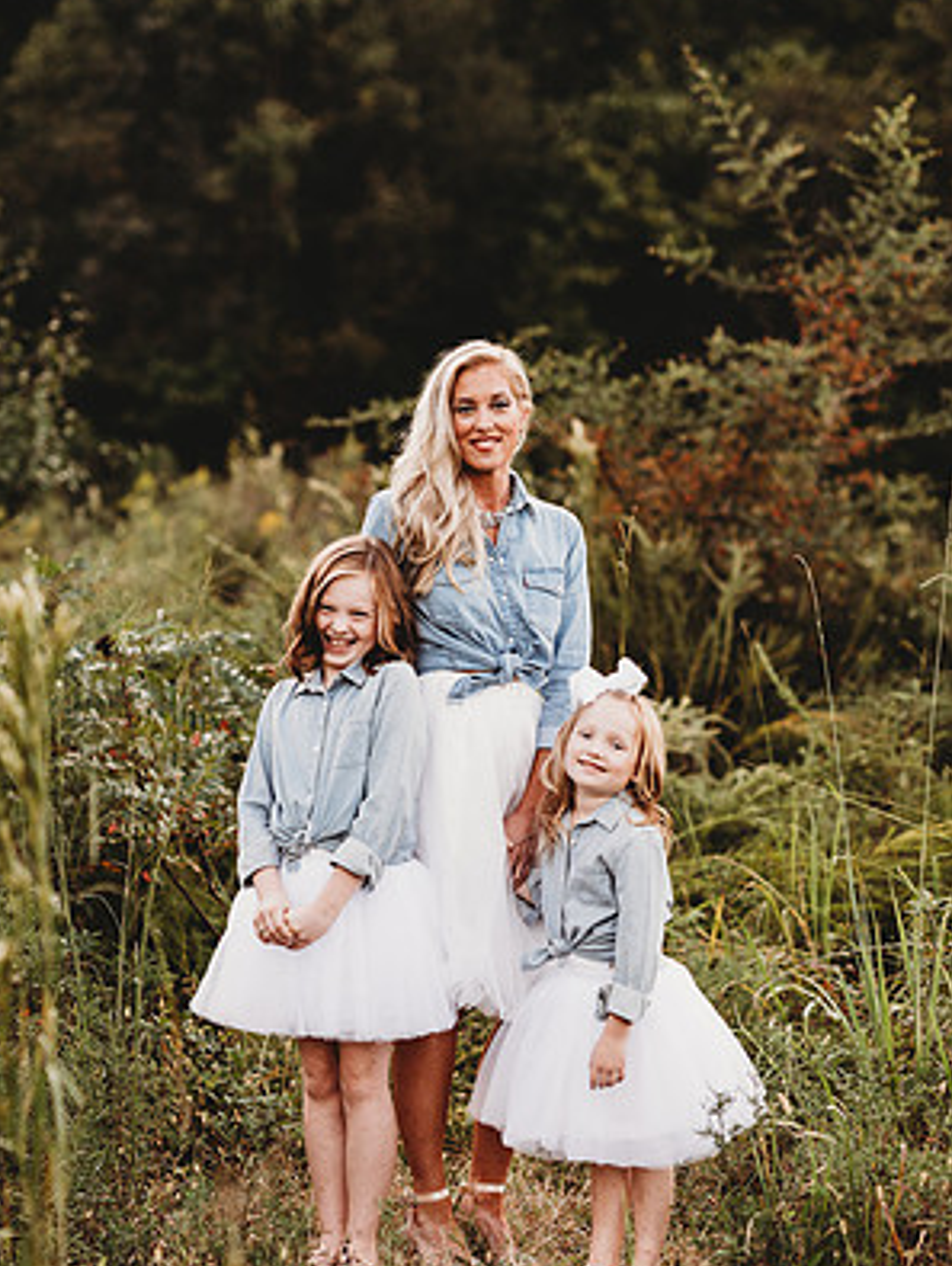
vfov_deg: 21.1
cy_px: 699
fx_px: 3405
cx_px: 474
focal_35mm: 93
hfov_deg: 15.9
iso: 125
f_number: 2.2
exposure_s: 1/200
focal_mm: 85
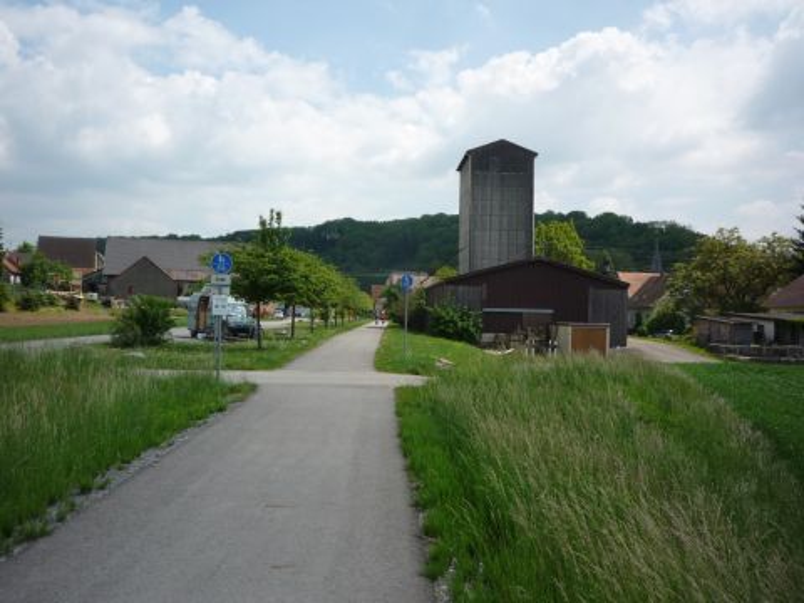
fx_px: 743
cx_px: 402
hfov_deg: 56.8
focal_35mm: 32
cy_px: 302
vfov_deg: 44.2
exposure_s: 1/400
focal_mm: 5.2
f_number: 5.6
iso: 100
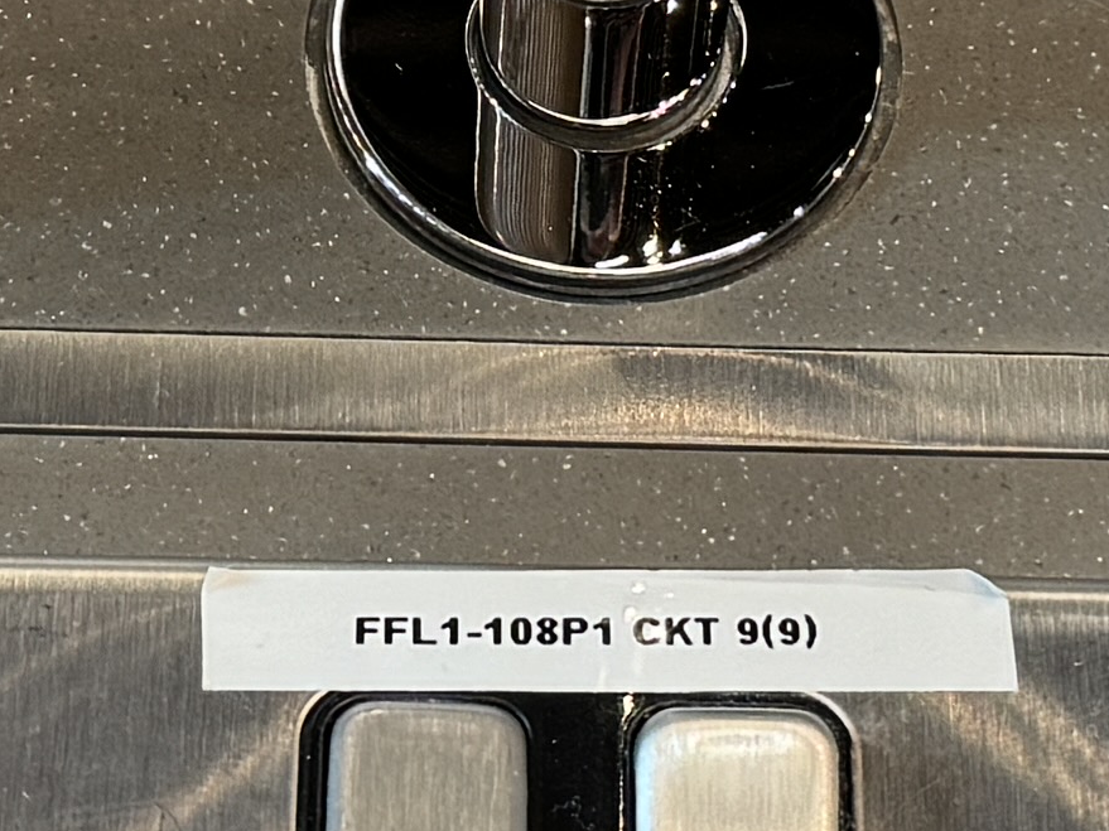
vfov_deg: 9.5
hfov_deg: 12.7
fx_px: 4997
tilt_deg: -54.9
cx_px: 492
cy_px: 26
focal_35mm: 156
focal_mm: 6.86
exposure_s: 1/82
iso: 200
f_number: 1.78
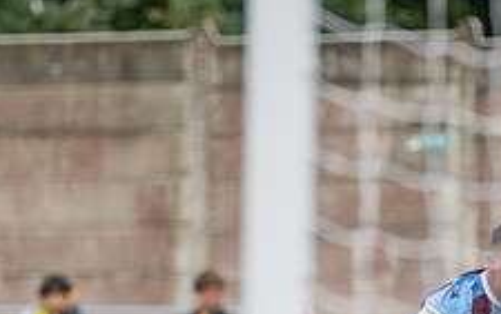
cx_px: 272
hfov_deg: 2.6
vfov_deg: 1.6
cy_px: 407
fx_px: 11068
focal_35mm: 810
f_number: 2.8
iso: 220
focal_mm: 240
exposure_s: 1/1250
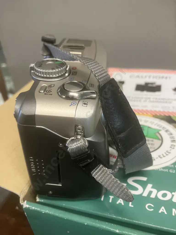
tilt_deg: -34.6
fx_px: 190
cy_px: 118
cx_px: 88
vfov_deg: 63.4
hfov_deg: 49.7
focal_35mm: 28
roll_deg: +6.3
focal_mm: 3.99
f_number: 1.8
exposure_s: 1/50
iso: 250
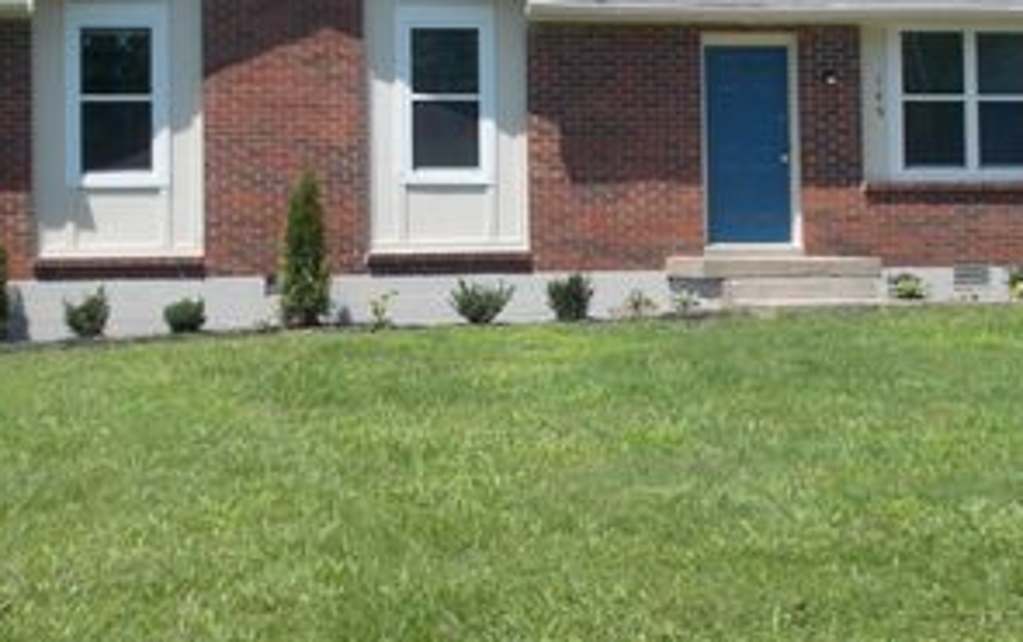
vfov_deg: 18.6
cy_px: 179
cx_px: 489
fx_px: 1953
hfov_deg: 29.3
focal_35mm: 70
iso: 80
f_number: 9.8
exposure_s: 1/80
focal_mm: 6.9
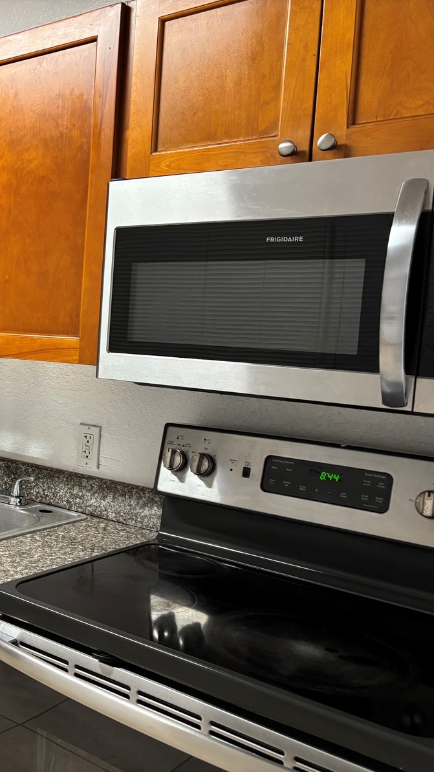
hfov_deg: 28.7
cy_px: 386
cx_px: -25
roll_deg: -3.5
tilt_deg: -3.4
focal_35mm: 38
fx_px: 777
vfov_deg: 52.8
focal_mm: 5.96
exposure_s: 1/60
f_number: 1.6
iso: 160
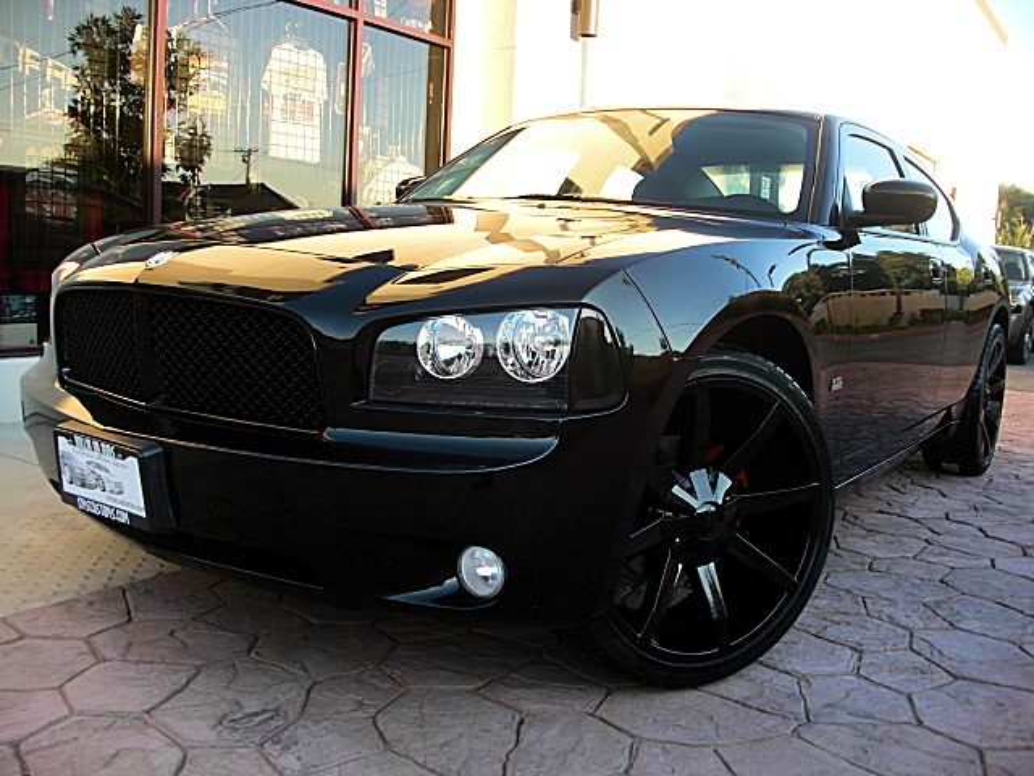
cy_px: 388
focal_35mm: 36
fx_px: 1075
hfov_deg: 51.4
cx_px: 517
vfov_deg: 39.7
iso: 50
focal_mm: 6.3
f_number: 2.8
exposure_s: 1/100
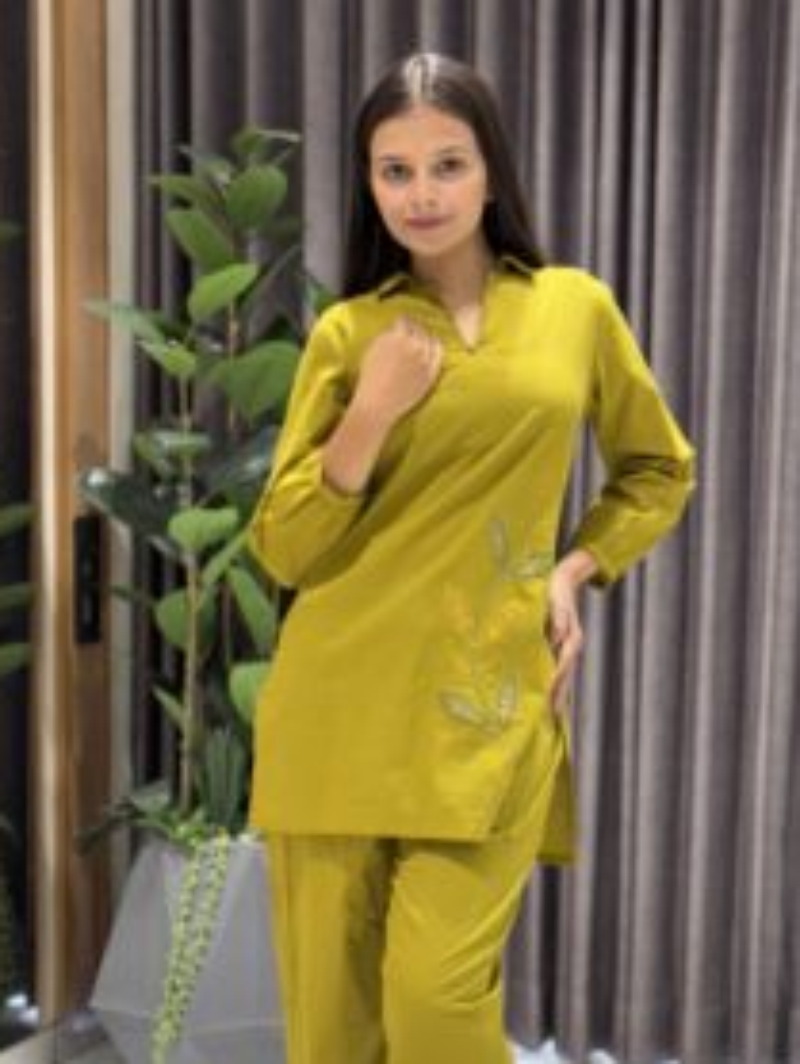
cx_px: 433
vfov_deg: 28.0
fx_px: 2123
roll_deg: -1.0
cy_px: 674
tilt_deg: -5.9
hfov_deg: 21.3
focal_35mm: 69
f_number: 1.78
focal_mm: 6.76
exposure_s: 1/100
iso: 200
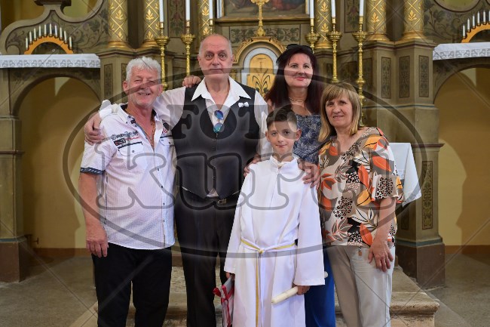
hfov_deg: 46.4
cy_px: 164
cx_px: 245
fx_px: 571
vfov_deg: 31.9
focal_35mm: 42
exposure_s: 1/125
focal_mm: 42
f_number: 4.5
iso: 4000
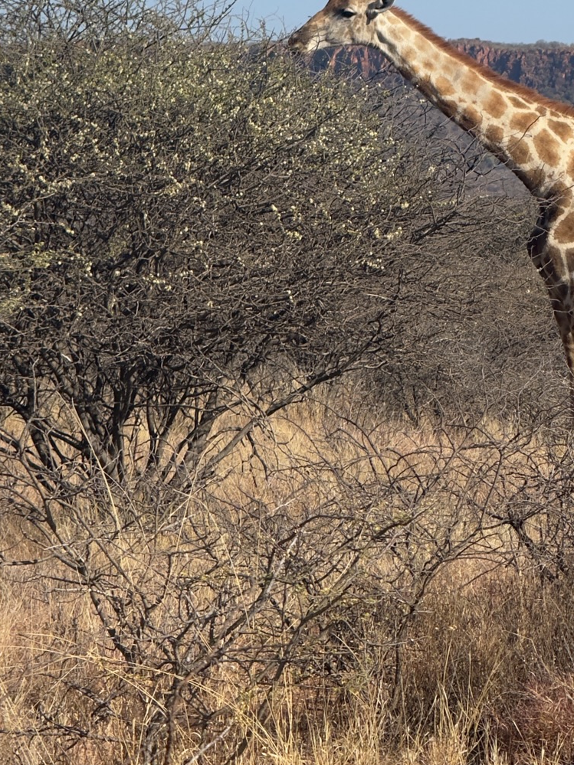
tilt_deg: +0.5
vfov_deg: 8.0
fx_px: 5440
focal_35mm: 246
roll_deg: -0.7
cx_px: 525
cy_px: 221
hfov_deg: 6.0
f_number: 2.8
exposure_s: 1/1613
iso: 50
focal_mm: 15.66
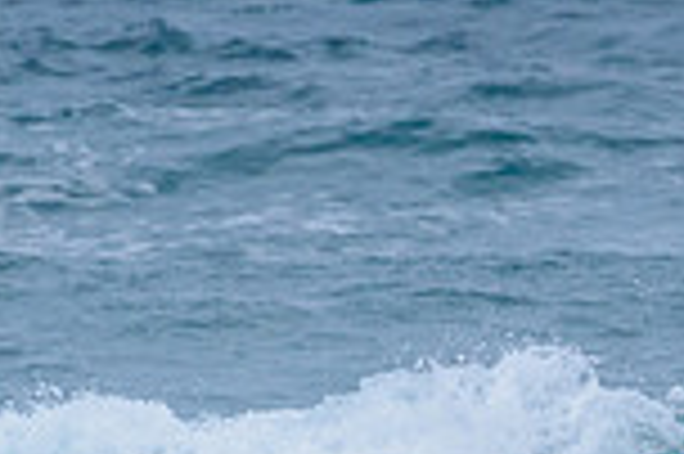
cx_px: 971
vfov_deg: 0.6
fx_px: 44506
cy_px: 582
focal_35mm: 2345
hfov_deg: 0.9
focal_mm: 500
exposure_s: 1/2000
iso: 2500
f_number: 5.6
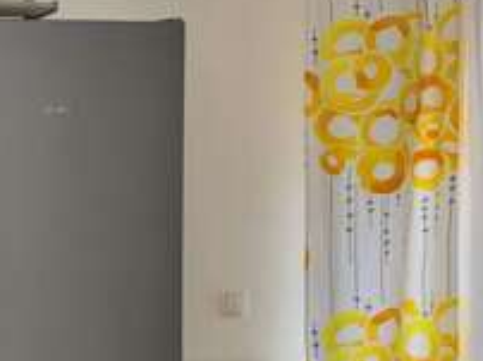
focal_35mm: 88
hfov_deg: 21.3
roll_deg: -0.6
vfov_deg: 16.7
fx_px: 1226
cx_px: -32
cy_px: 213
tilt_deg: -3.0
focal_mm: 4.25
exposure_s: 1/144
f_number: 1.8
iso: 25
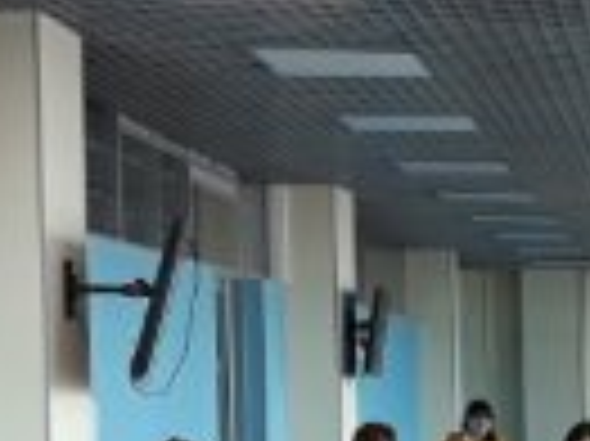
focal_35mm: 124
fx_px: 2112
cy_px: 500
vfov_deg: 11.7
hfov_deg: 14.5
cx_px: 959
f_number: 1.7
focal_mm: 3.71
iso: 64
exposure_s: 1/50
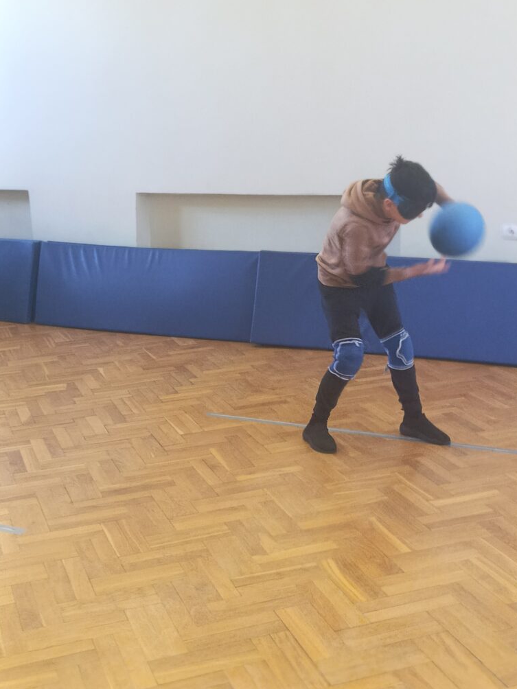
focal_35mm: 47
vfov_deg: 40.4
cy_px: 349
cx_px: 263
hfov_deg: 30.9
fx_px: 936
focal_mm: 6.11
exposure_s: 1/100
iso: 981
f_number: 1.65
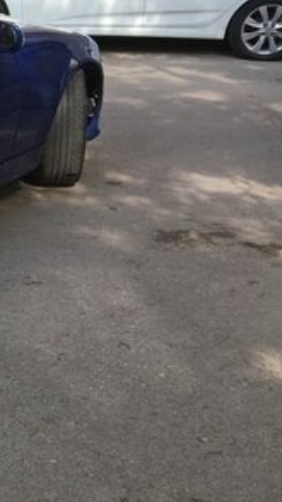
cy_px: 240
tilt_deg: -19.0
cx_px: -219
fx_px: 945
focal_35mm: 71
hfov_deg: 14.9
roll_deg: -1.0
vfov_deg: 29.8
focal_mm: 4.15
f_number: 2.2
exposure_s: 1/253
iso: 25
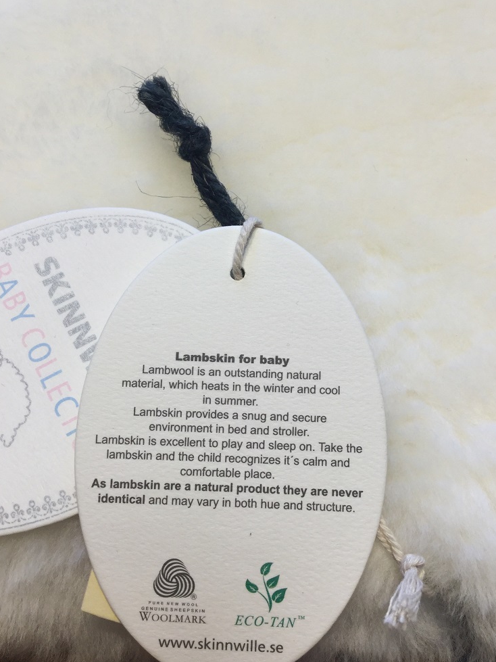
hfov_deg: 37.7
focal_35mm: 38
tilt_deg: -70.4
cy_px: 295
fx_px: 726
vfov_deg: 48.9
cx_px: 256
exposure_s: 1/50
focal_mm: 3.3
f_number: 2.4
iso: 32
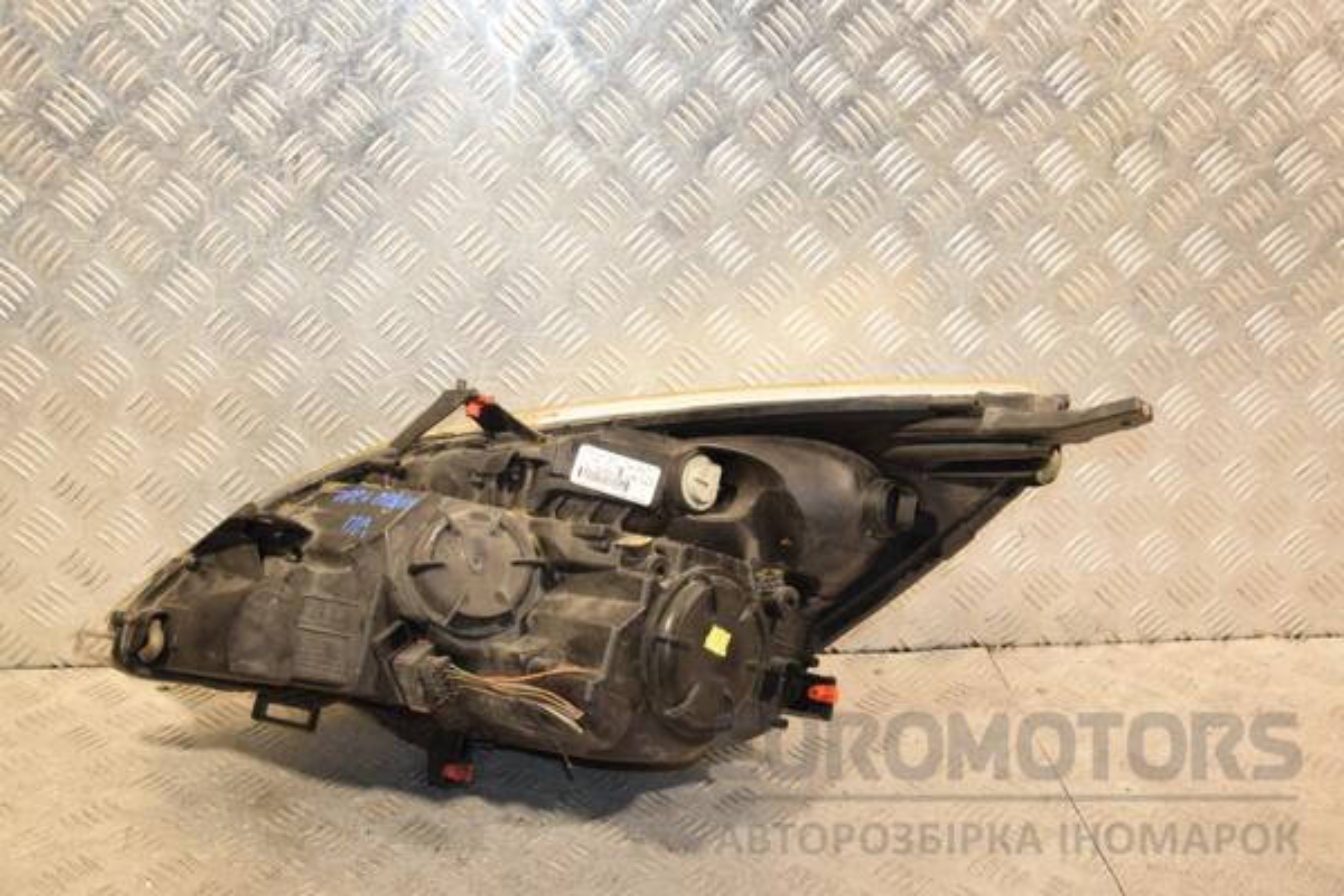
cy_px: 448
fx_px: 1568
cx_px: 672
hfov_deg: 46.4
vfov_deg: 31.9
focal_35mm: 42
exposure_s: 1/160
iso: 800
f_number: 5
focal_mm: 28
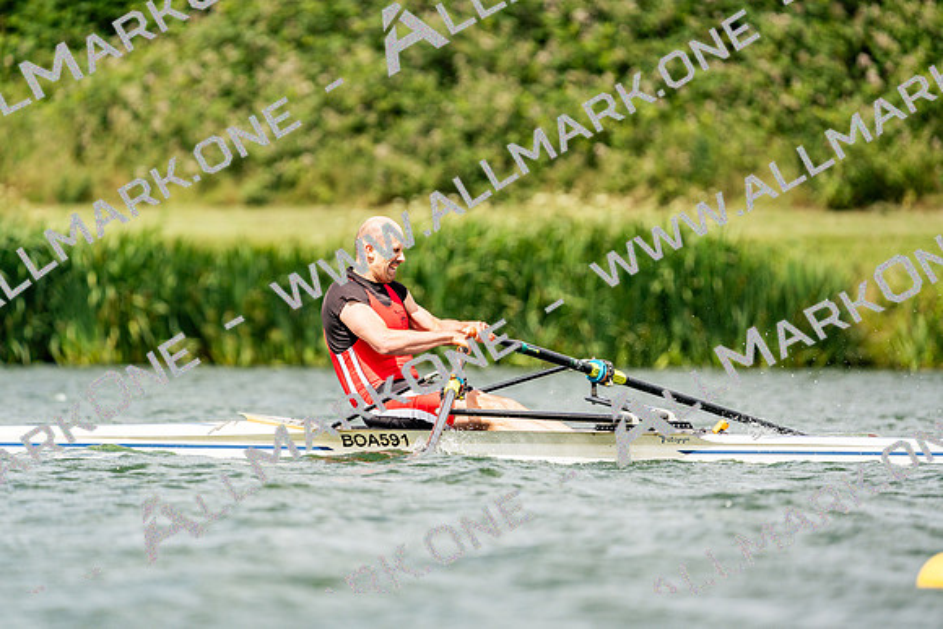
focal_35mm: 489
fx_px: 12811
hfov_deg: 4.2
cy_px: 314
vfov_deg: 2.8
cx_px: 472
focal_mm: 489
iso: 320
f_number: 6.3
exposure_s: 1/2000
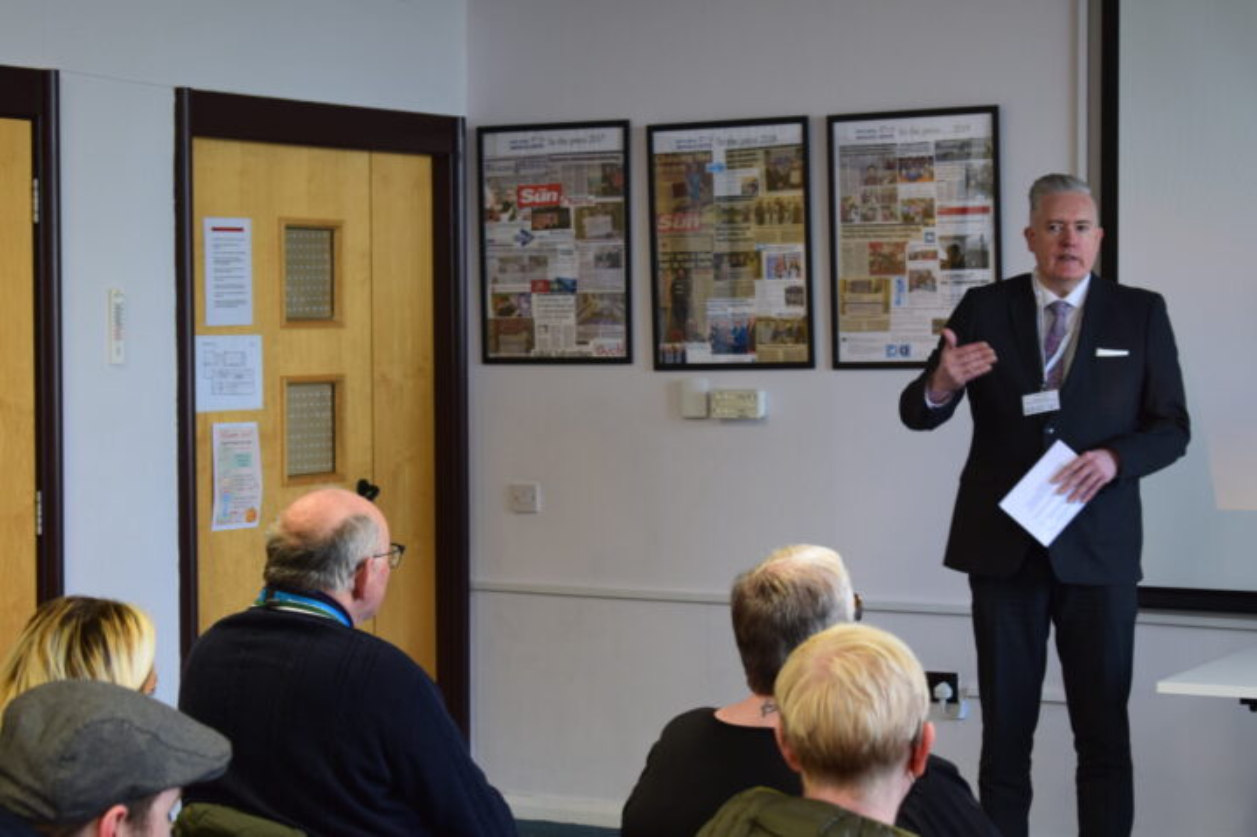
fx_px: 2880
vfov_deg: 16.5
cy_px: 418
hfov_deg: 24.6
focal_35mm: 82
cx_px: 628
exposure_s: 1/15
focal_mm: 55
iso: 500
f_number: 6.3
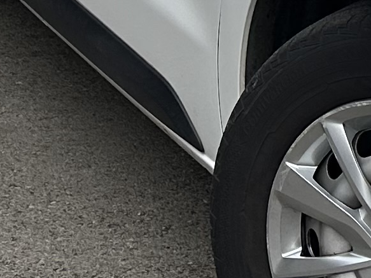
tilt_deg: -3.1
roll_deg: -0.7
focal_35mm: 166
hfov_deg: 11.6
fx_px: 1779
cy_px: -382
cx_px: 459
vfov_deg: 8.2
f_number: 1.78
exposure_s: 1/1357
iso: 80
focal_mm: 6.86
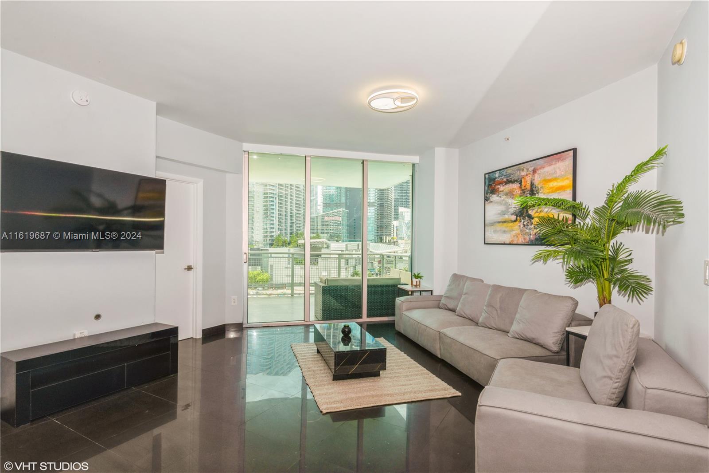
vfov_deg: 67.4
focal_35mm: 18
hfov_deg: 90.0
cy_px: 236
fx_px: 354
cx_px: 354
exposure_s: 1/60
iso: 200
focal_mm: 18
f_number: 8
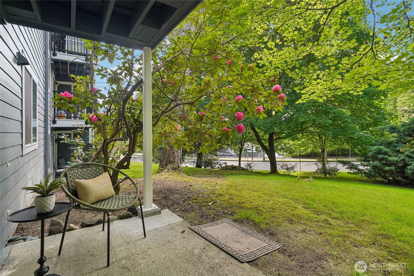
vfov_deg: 73.7
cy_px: 138
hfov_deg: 96.7
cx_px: 207
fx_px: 184
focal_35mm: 16
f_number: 8
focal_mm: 16
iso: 1600
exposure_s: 1/125
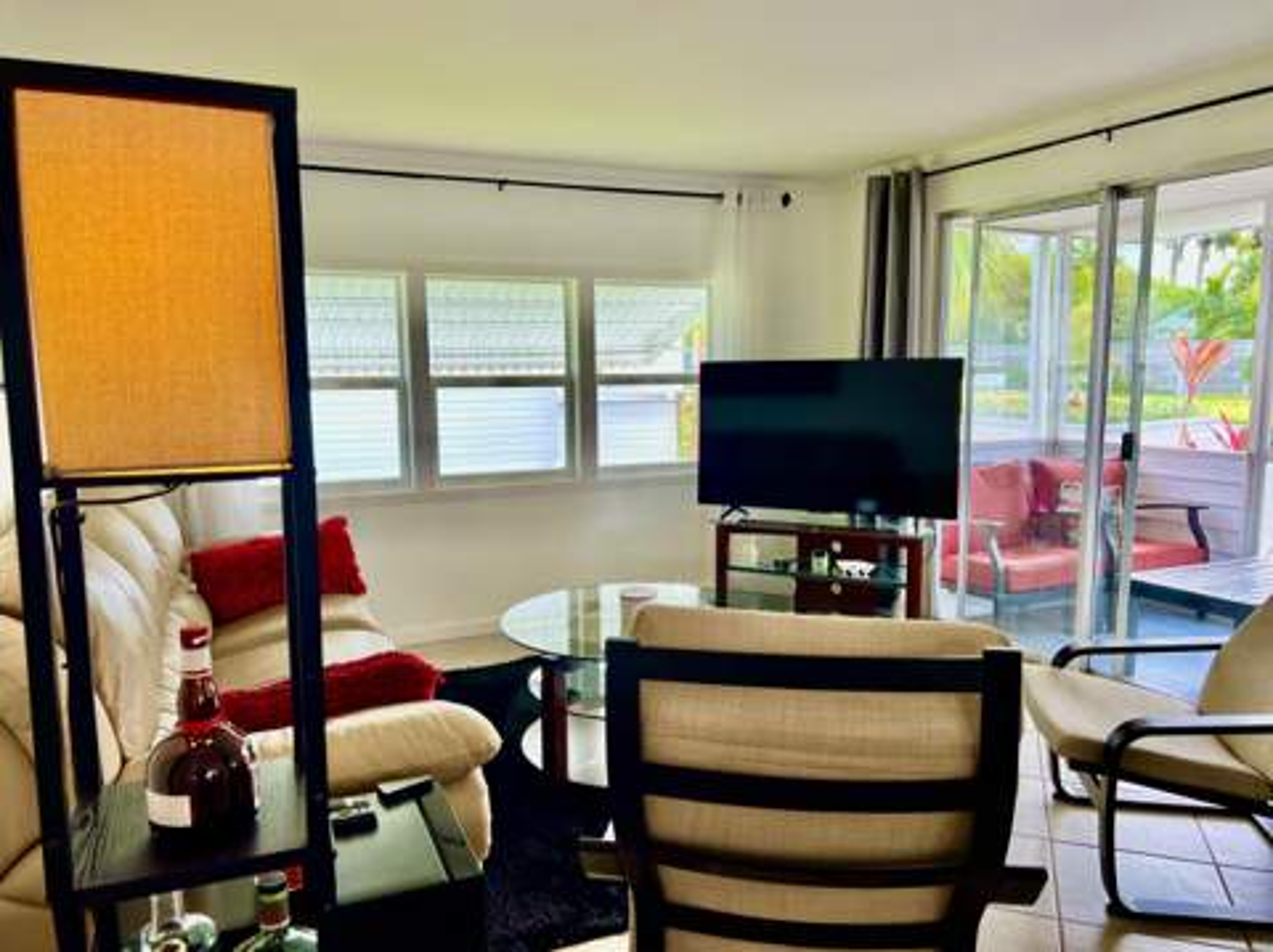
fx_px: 955
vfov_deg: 53.0
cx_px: 636
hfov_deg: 67.4
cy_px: 476
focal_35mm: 26
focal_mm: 5.7
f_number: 1.5
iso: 40
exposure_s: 1/120
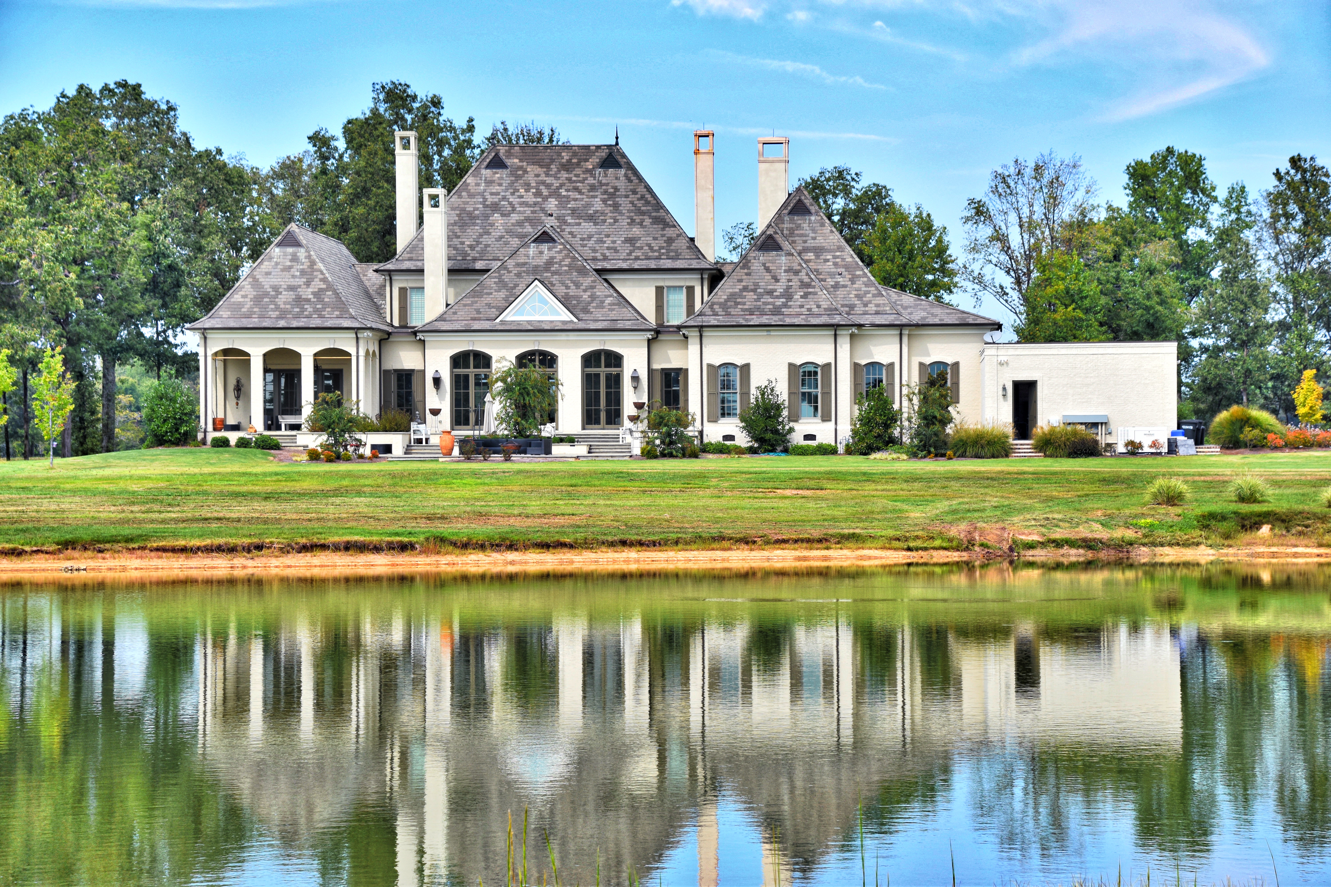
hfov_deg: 19.5
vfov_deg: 13.0
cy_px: 444
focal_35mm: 105
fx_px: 3882
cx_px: 666
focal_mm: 70
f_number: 9
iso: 200
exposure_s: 1/320
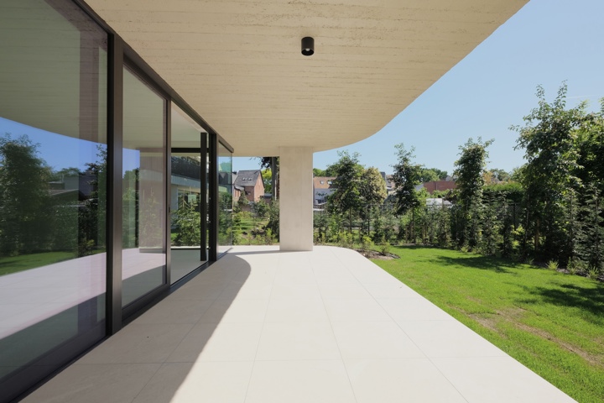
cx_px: 302
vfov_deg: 77.3
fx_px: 252
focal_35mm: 15
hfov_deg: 100.4
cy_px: 202
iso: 400
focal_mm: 10
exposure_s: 1/300
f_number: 8
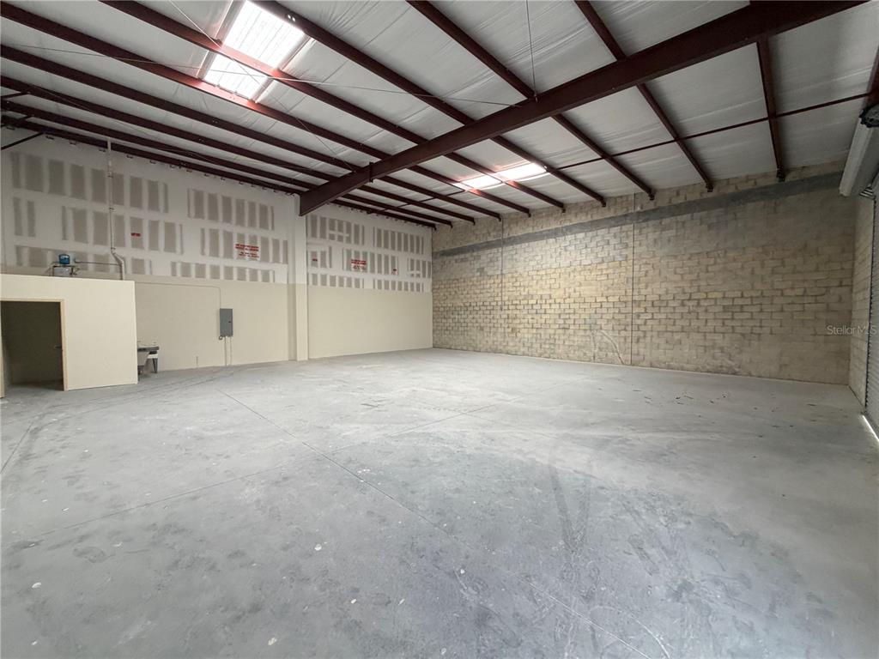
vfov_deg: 85.7
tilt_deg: -1.6
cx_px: 440
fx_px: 356
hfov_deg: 102.1
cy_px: 330
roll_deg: -0.4
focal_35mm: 14
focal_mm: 2.22
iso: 200
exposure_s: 1/121
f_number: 2.2
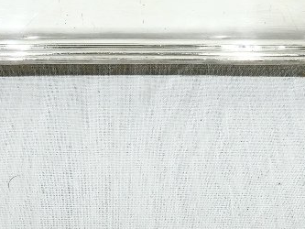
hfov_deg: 21.7
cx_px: 104
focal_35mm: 90
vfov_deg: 14.5
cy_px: -179
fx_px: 793
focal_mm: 4.6
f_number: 1.8
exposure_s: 1/50
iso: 40
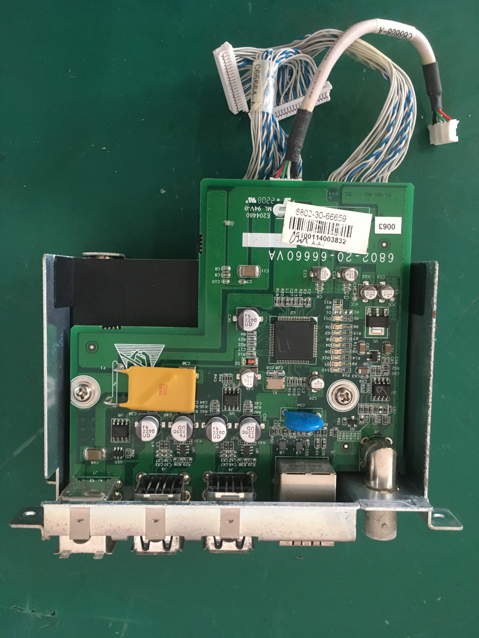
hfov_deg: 48.2
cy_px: 319
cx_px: 240
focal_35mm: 29
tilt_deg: -87.0
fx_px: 535
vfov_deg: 61.7
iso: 200
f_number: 2.2
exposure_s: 1/33
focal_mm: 4.15
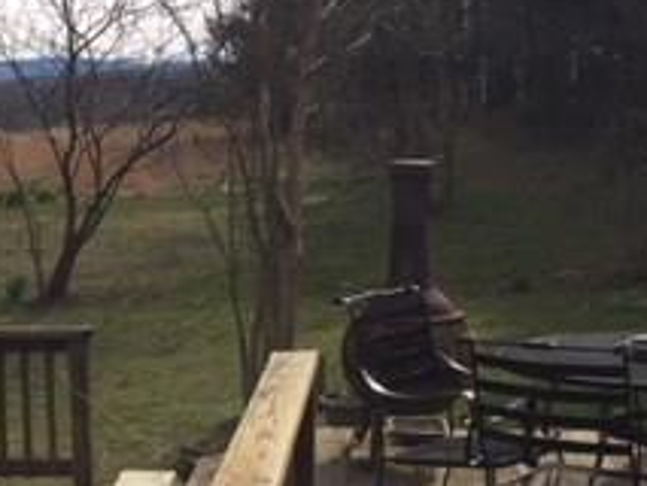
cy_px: 419
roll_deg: +0.1
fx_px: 1627
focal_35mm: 87
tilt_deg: -11.3
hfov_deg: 22.3
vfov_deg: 16.8
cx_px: 176
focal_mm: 4.15
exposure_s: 1/1464
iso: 32
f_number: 2.2
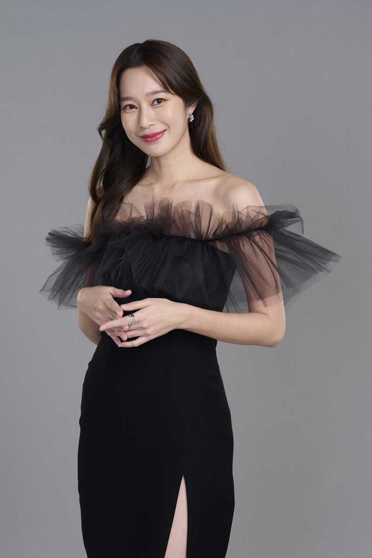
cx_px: 186
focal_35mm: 110
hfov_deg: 12.5
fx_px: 1705
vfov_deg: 18.6
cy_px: 279
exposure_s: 1/160
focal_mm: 110
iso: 100
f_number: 11
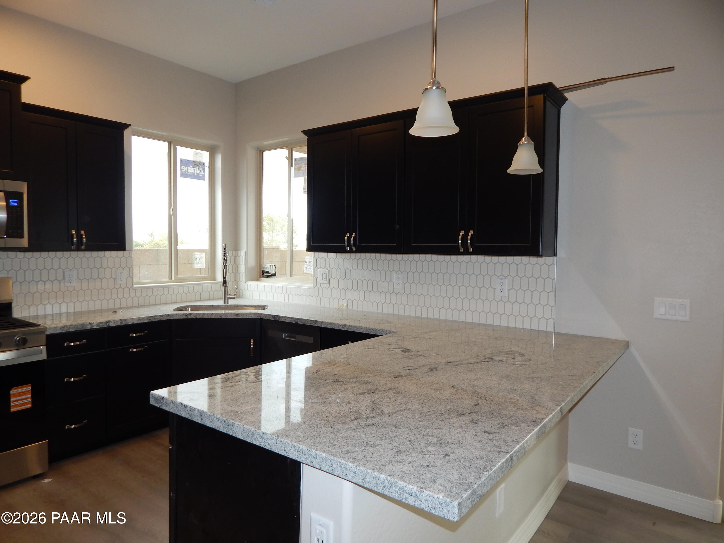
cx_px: 362
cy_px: 272
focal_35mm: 22
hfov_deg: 76.4
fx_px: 460
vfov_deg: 61.1
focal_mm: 4
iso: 125
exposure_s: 1/40
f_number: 3
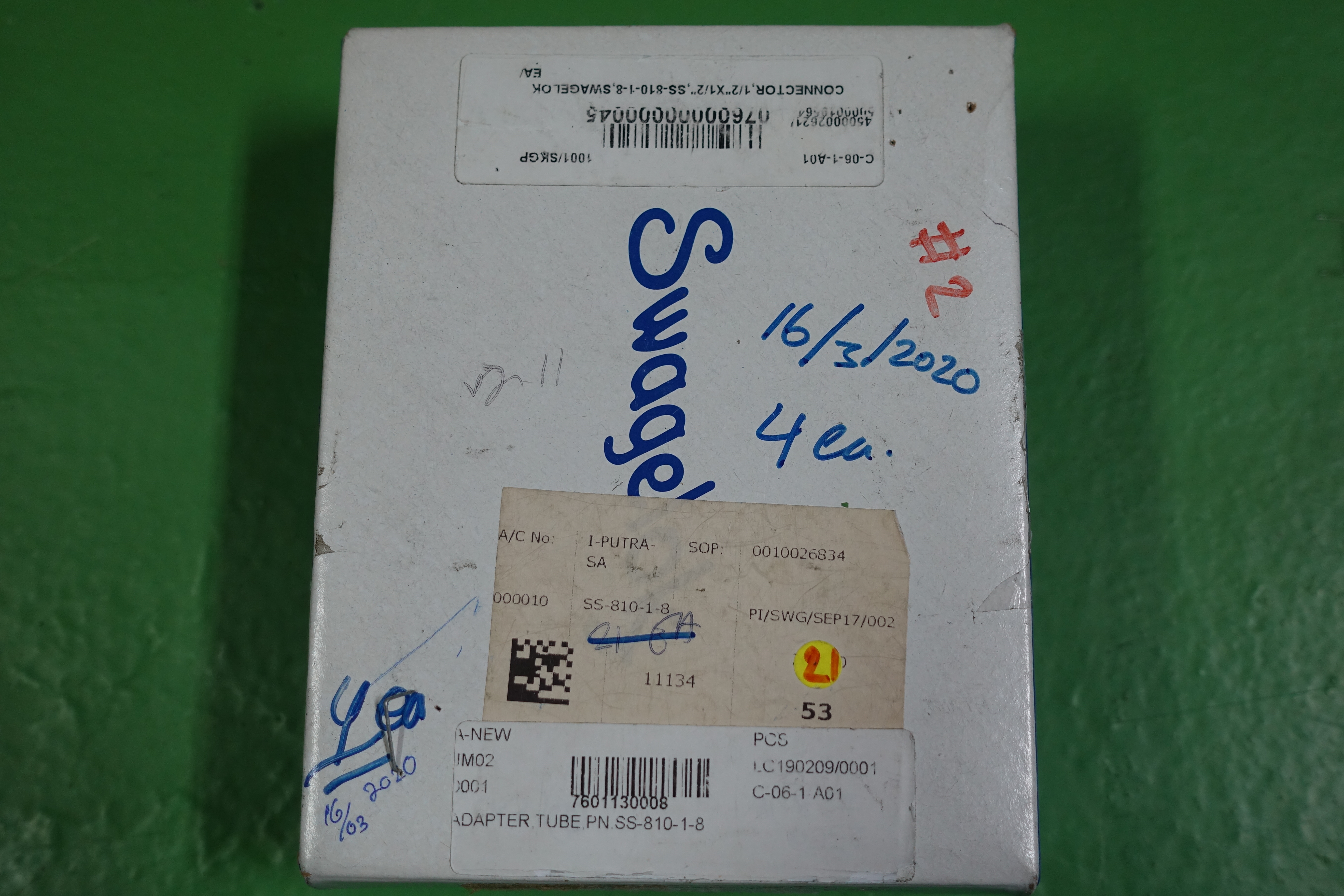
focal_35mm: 42
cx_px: 672
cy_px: 448
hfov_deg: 46.4
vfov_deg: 31.9
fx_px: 1568
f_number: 2.8
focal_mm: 15.31
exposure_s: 1/50
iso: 320
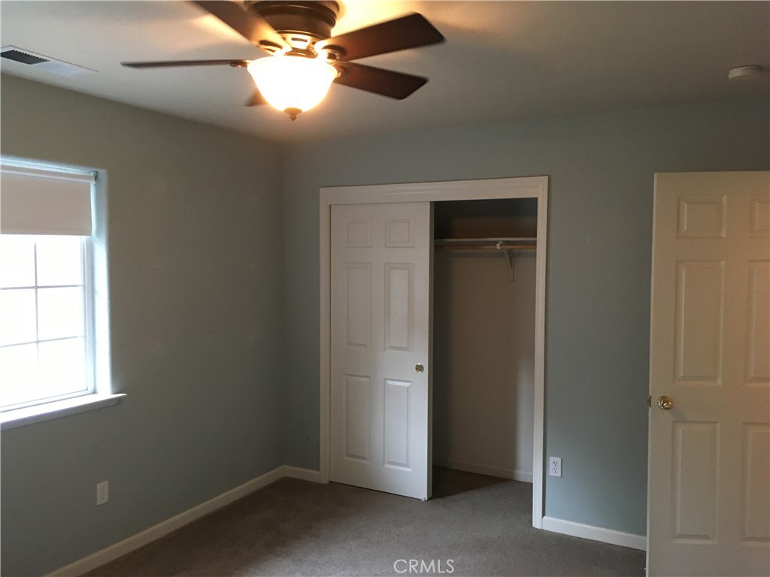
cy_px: 288
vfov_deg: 48.2
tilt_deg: -1.2
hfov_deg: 61.7
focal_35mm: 29
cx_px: 385
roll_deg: -1.1
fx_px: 645
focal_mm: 4.15
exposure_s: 1/24
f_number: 2.2
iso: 200
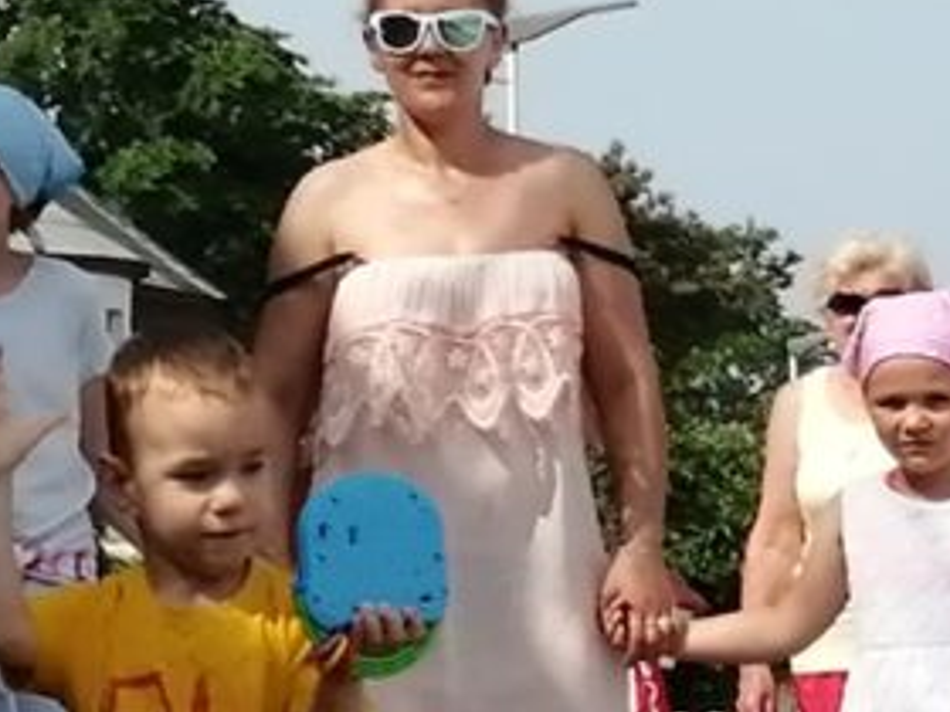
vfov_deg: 6.2
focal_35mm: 238
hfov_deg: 8.3
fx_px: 6532
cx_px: 553
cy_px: 715
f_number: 1.8
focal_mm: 3.64
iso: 50
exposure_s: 1/2262
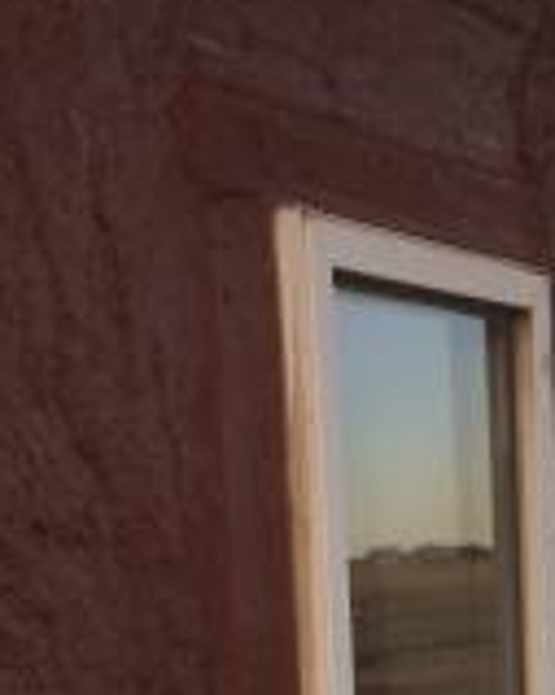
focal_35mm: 114
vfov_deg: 16.3
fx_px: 2343
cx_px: 992
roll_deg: +0.1
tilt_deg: -7.5
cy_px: 774
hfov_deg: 12.4
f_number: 2.2
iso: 32
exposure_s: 1/533
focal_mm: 4.15
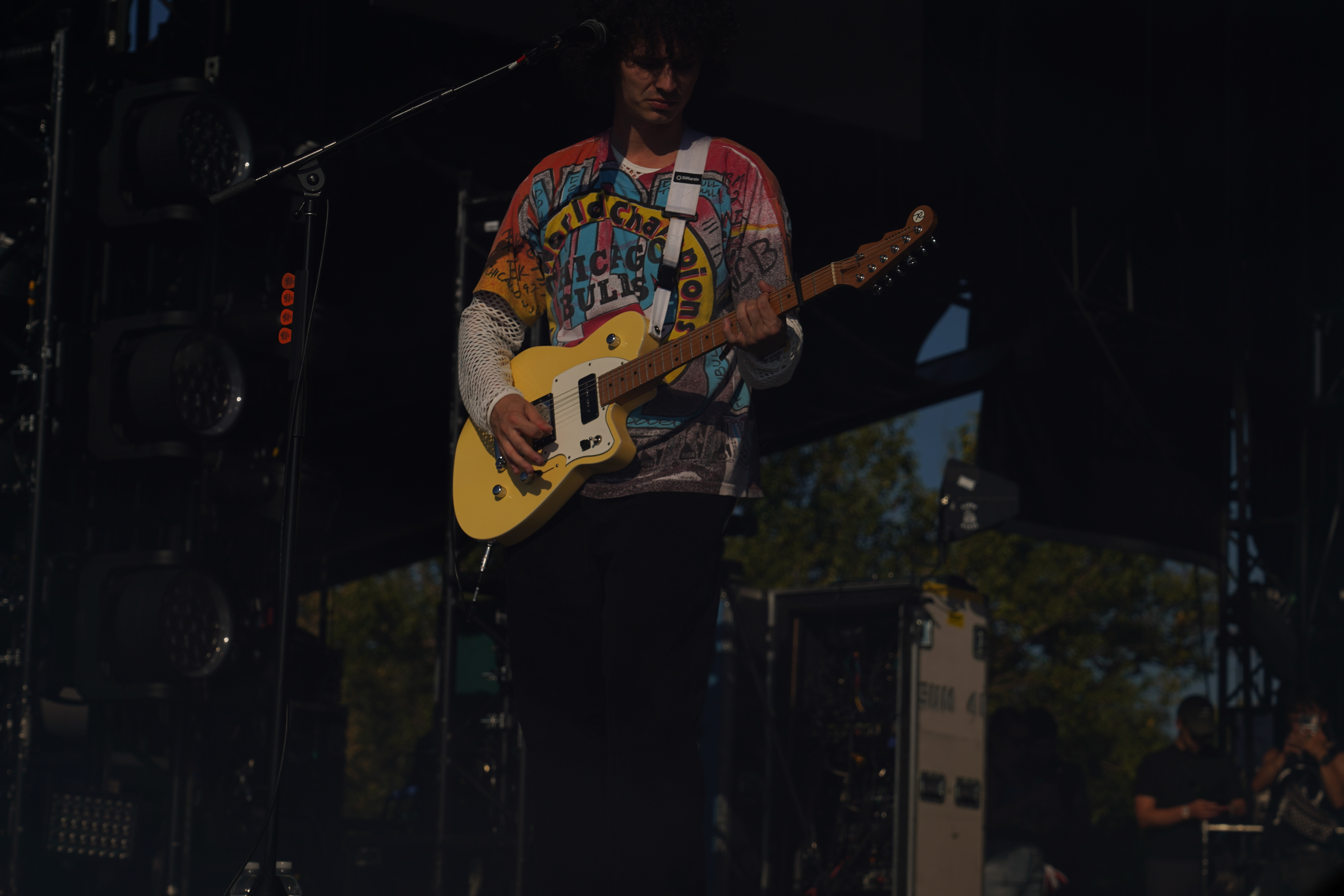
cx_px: 672
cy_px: 448
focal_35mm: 105
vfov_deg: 13.0
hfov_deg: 19.5
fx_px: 3920
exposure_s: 1/1600
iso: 100
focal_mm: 105
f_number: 8
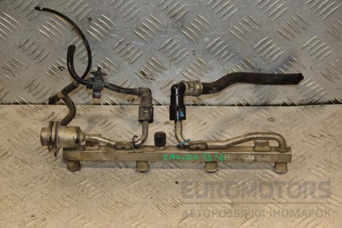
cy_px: 114
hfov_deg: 26.0
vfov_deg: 17.5
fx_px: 741
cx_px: 171
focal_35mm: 78
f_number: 5
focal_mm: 52
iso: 800
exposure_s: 1/200
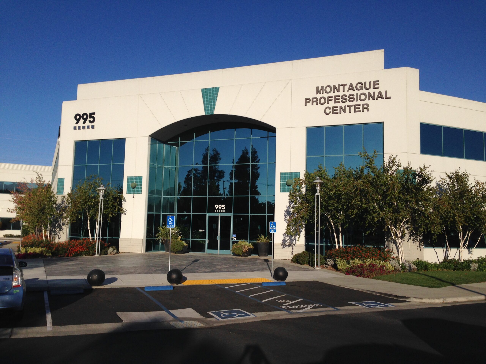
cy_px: 182
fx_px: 463
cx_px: 243
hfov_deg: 55.4
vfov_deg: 42.9
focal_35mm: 33
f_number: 2.4
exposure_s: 1/3390
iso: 50
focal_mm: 4.12
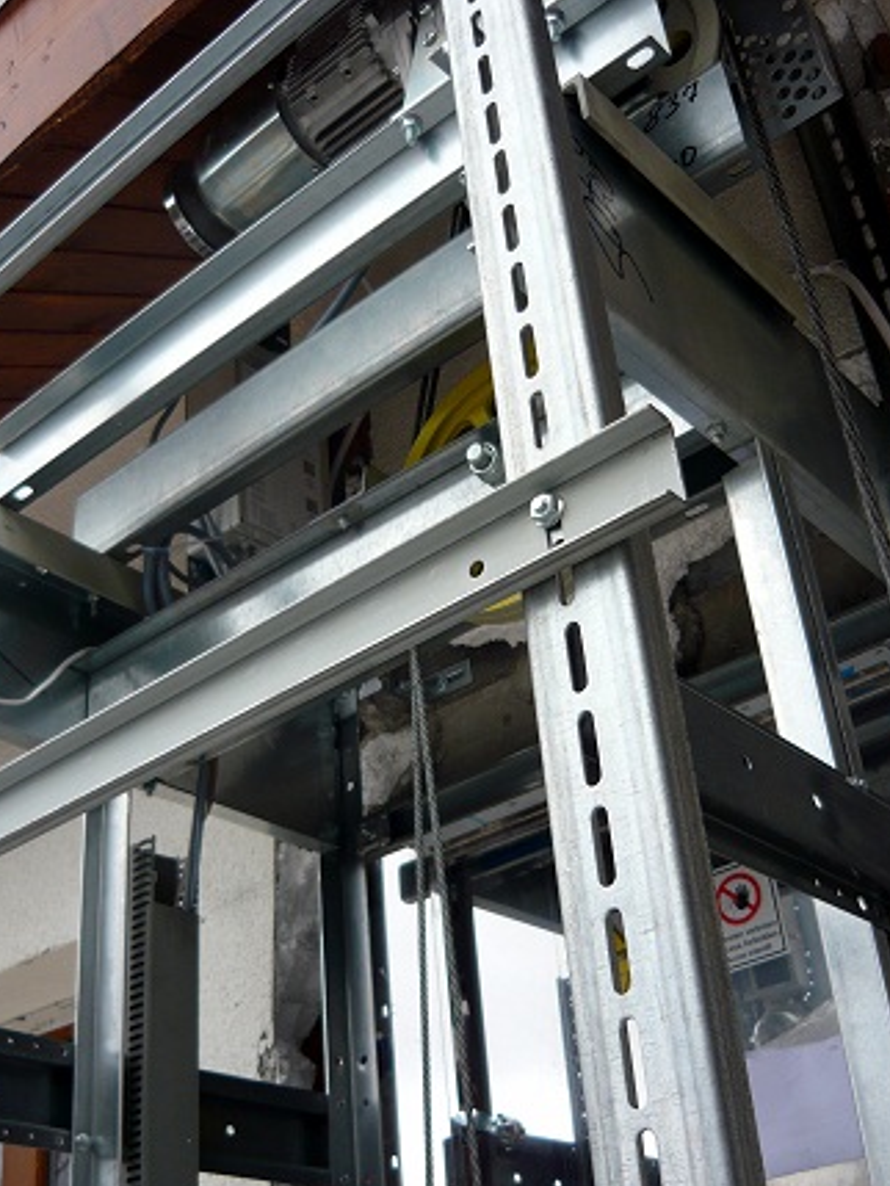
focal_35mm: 41
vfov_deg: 45.8
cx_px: 423
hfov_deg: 35.1
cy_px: 601
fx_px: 1405
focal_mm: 5.5
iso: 100
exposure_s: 1/320
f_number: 2.8
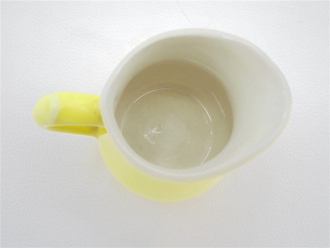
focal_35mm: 34
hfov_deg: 54.0
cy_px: 124
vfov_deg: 41.8
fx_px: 324
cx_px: 165
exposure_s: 1/30
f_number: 4
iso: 200
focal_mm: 6.1
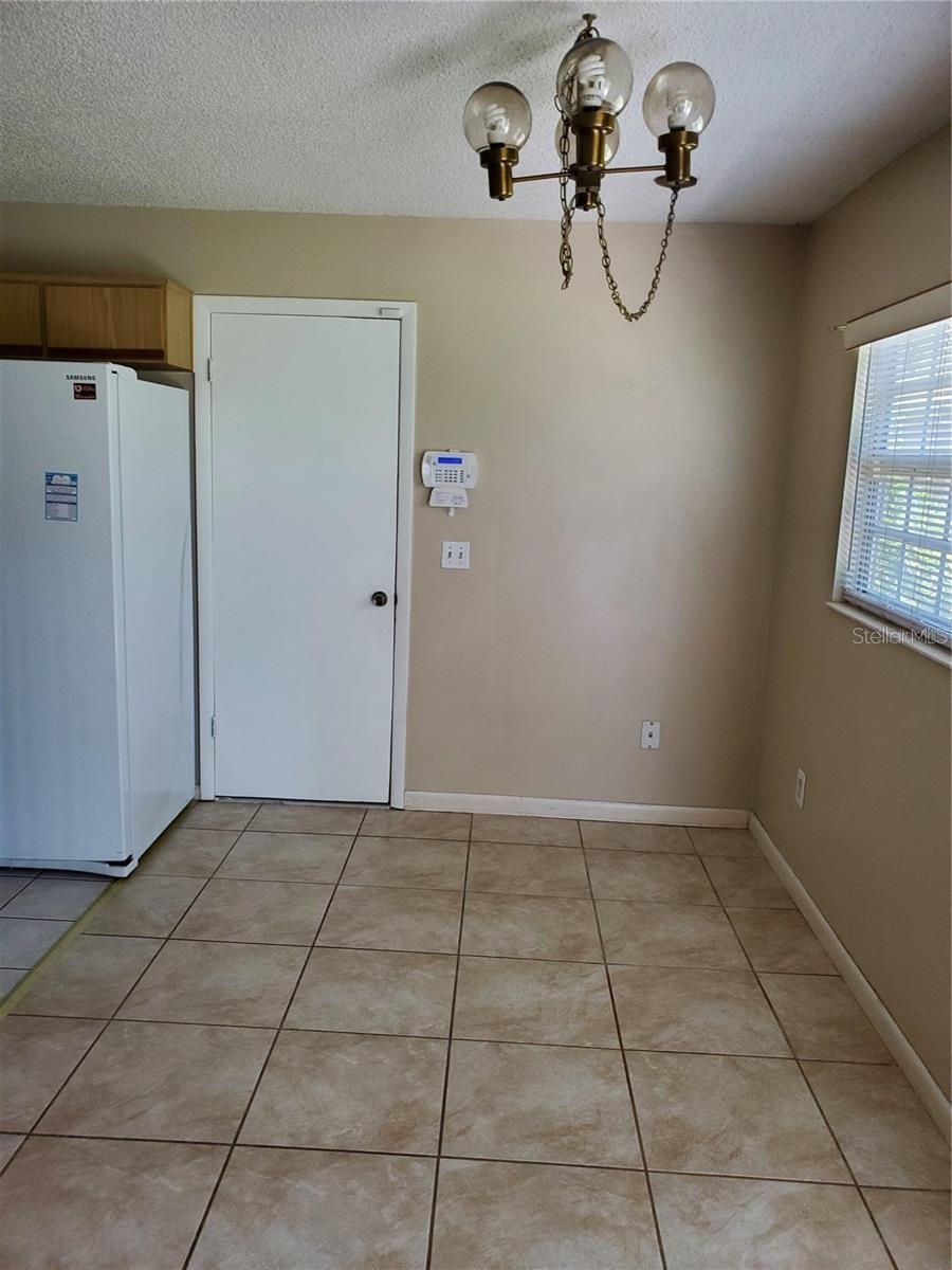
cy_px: 635
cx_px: 476
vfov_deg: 67.3
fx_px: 953
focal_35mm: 26
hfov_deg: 53.1
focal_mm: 4.3
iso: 250
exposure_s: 1/60
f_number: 2.4
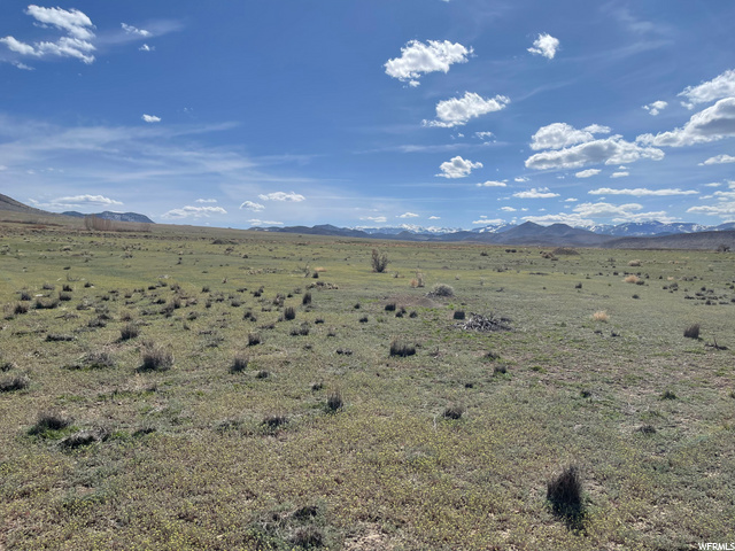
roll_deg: +1.5
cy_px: 276
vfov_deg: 53.1
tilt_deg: -1.7
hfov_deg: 67.3
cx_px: 368
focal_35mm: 26
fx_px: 552
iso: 32
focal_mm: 5.1
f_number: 1.6
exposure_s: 1/7937
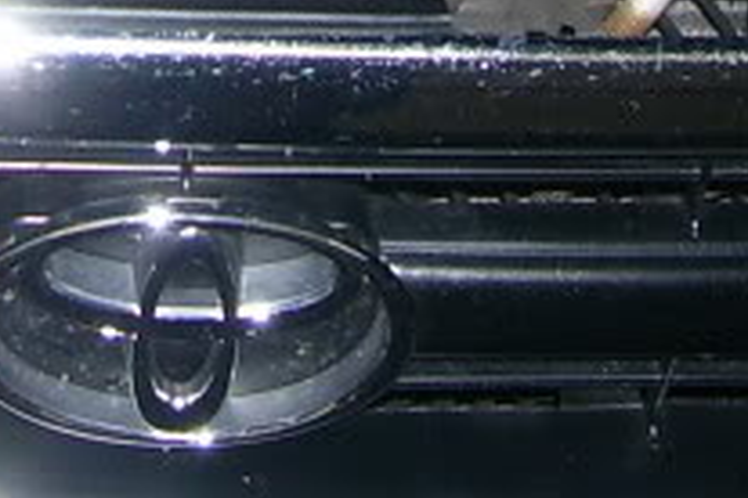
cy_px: -769
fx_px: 3636
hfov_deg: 11.7
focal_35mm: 175
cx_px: 126
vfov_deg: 7.3
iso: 80
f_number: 2.7
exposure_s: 1/60
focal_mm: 5.6
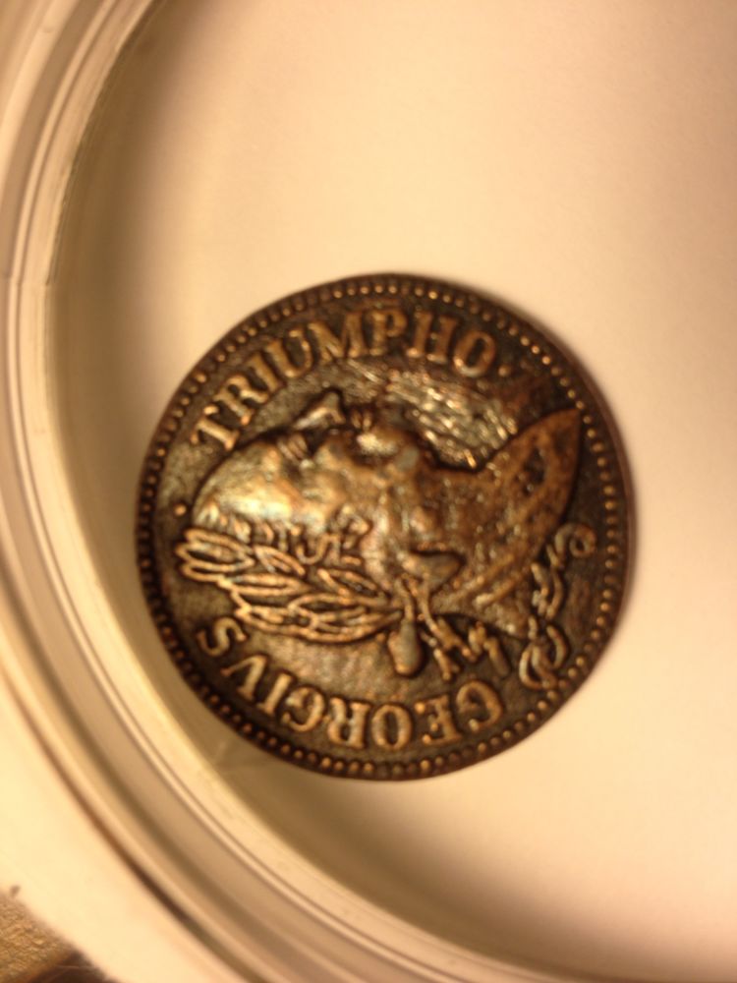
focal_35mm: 35
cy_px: 492
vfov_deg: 52.6
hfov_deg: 40.7
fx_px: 994
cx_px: 368
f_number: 2.4
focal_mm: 4.28
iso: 50
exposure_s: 1/127
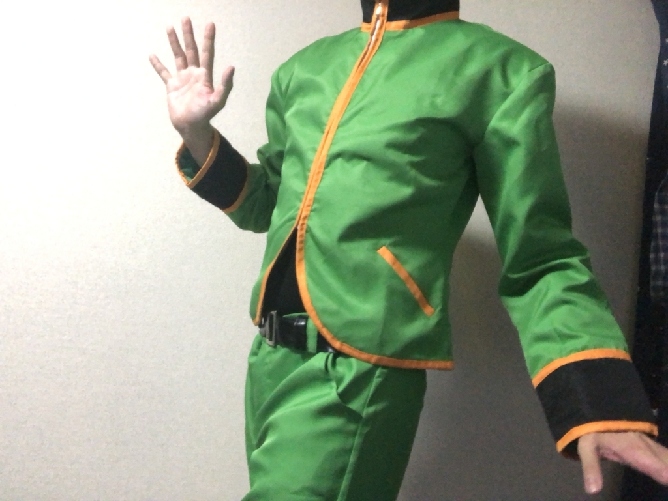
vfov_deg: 44.2
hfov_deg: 56.8
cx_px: 334
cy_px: 250
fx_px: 618
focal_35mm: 32
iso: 500
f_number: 2.2
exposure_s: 1/24
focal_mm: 2.87
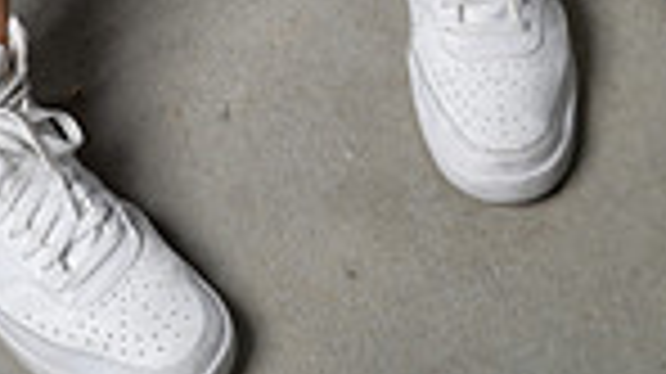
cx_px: 40
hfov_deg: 16.1
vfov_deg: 8.2
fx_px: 2312
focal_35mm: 131
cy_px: -631
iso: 100
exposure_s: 1/250
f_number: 5.6
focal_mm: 41
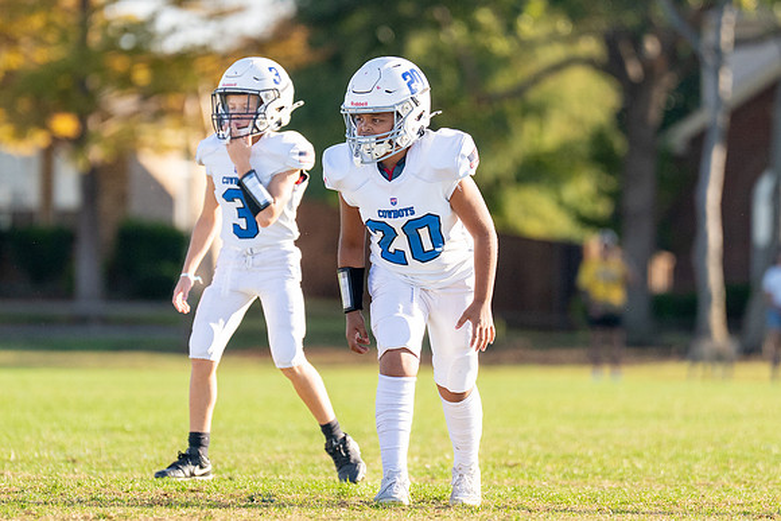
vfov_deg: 3.2
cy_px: 257
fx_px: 9301
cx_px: 380
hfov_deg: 4.8
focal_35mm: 429
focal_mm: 200
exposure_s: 1/3200
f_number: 2.8
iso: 320
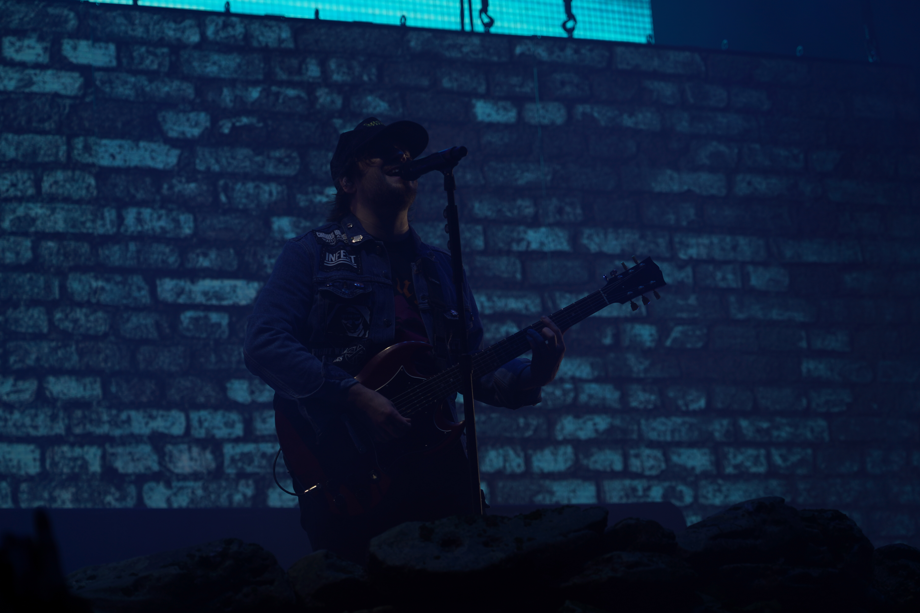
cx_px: 460
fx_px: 2683
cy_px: 306
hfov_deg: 19.5
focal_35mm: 105
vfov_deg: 13.0
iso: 100
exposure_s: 1/200
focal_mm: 105
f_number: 5
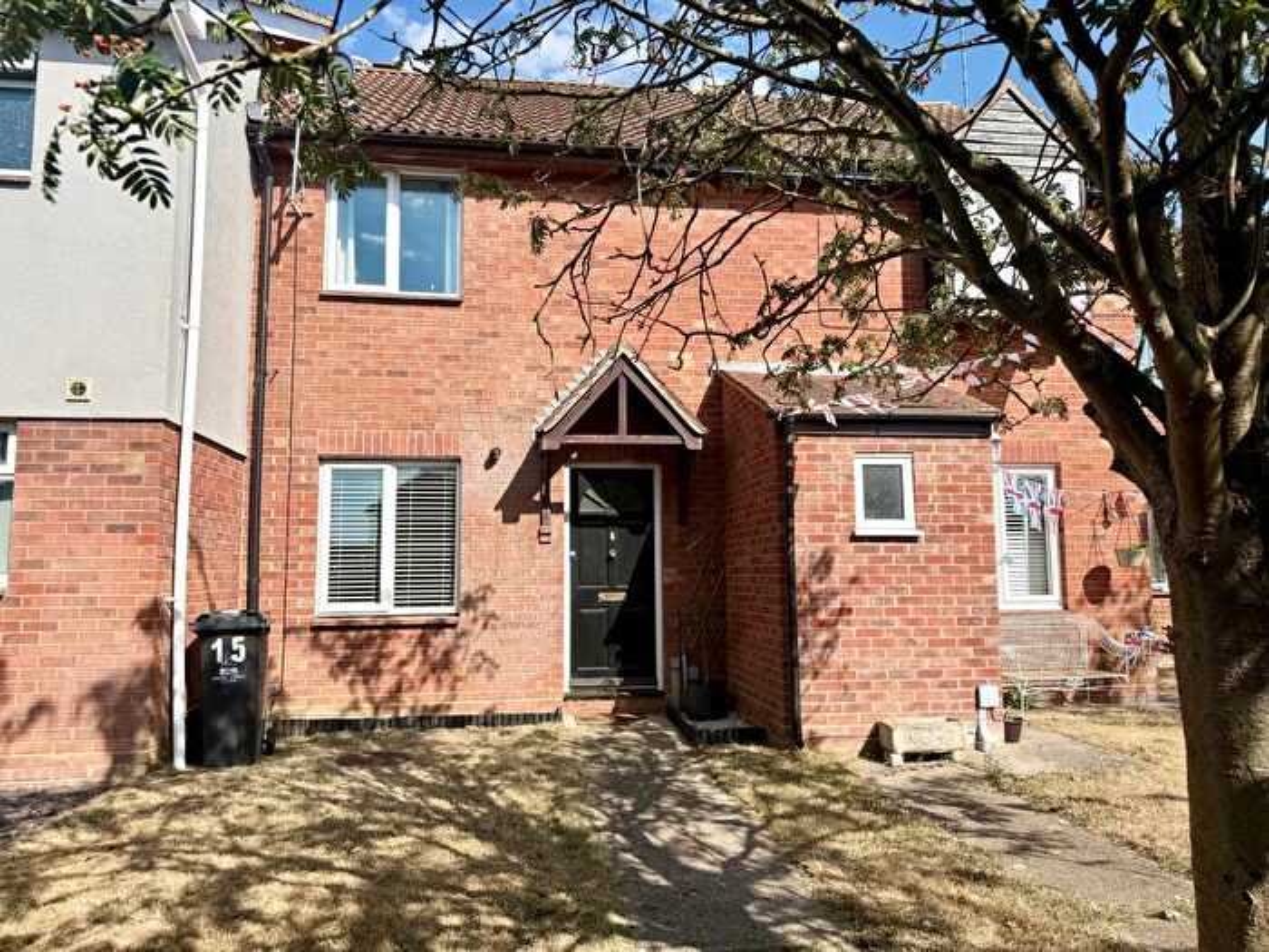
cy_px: 476
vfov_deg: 56.8
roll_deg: +0.5
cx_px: 634
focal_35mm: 24
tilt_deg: +6.1
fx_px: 880
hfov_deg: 71.6
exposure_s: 1/4673
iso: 80
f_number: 1.78
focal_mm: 6.76
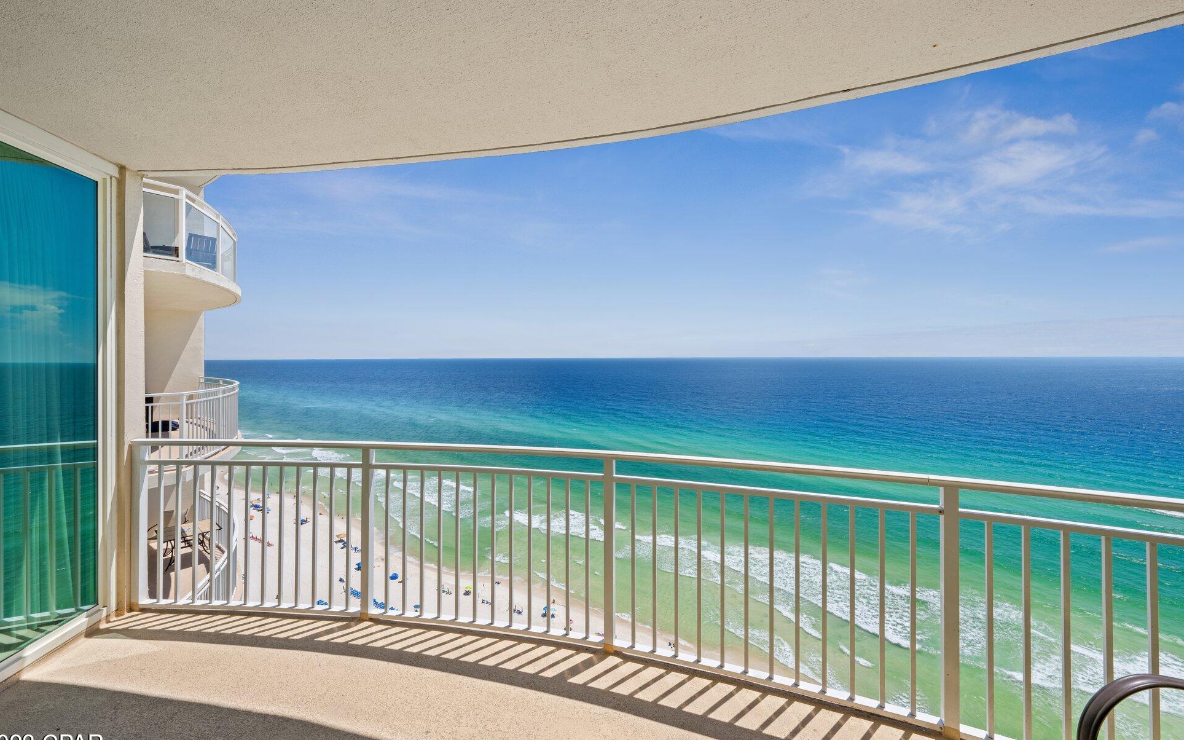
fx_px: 419
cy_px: 362
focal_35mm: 13
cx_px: 592
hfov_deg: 109.4
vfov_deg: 82.8
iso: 100
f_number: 11
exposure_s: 1/200
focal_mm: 12
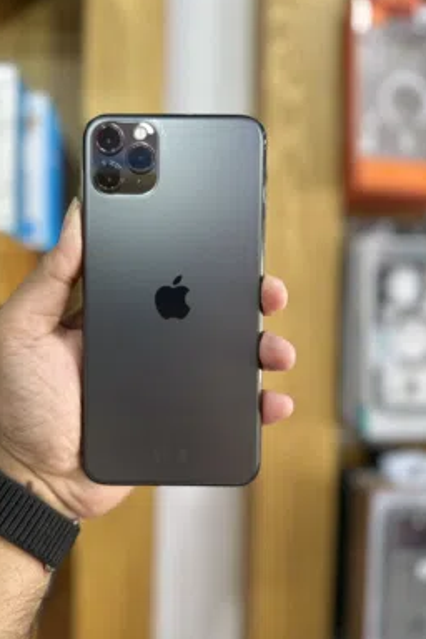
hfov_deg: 49.4
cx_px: 180
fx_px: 461
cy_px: 310
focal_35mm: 26
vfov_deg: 69.4
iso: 125
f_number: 1.78
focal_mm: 6.86
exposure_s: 1/100
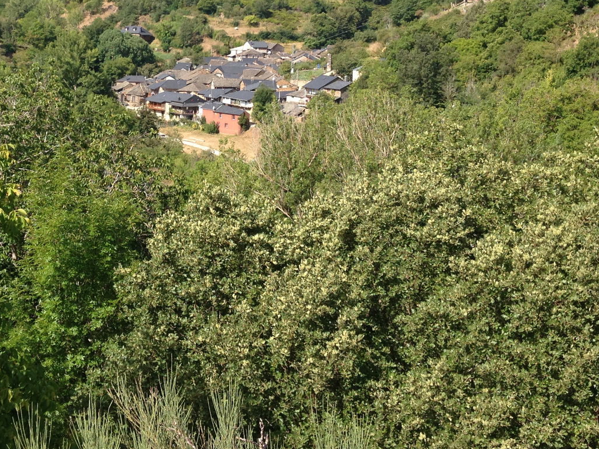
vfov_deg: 23.2
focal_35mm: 62
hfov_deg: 30.7
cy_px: 69
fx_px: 1073
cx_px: 158
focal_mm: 4.12
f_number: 2.4
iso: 50
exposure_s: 1/861
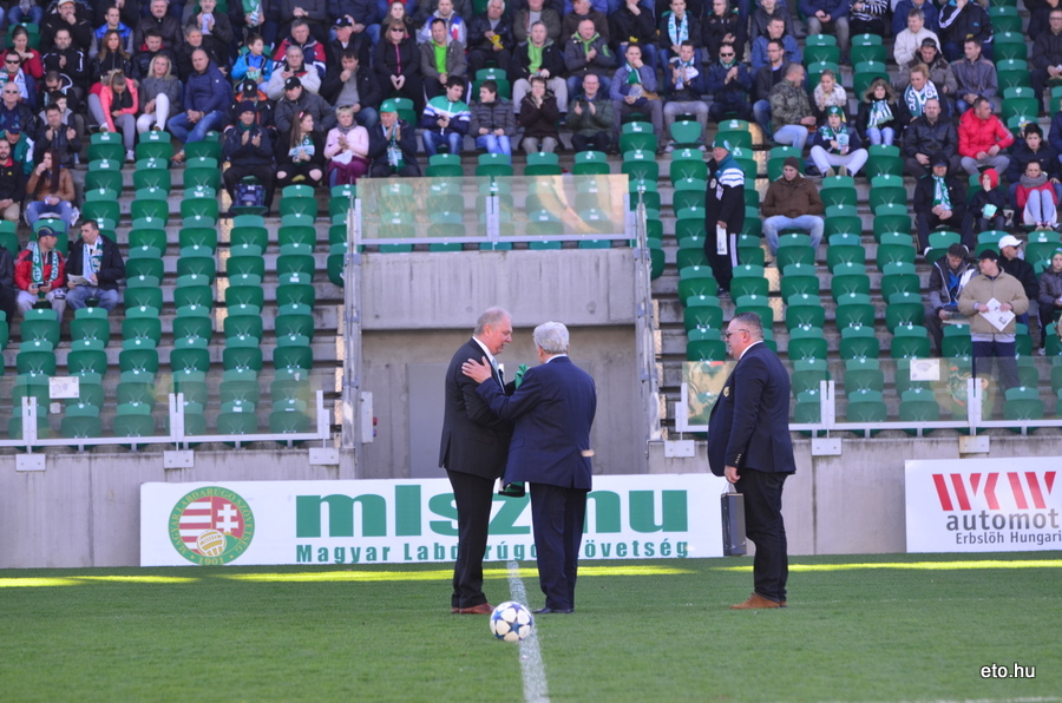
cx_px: 531
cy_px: 352
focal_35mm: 270
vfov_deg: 5.1
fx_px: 7948
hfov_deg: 7.6
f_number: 5
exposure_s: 1/160
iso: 200
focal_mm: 180
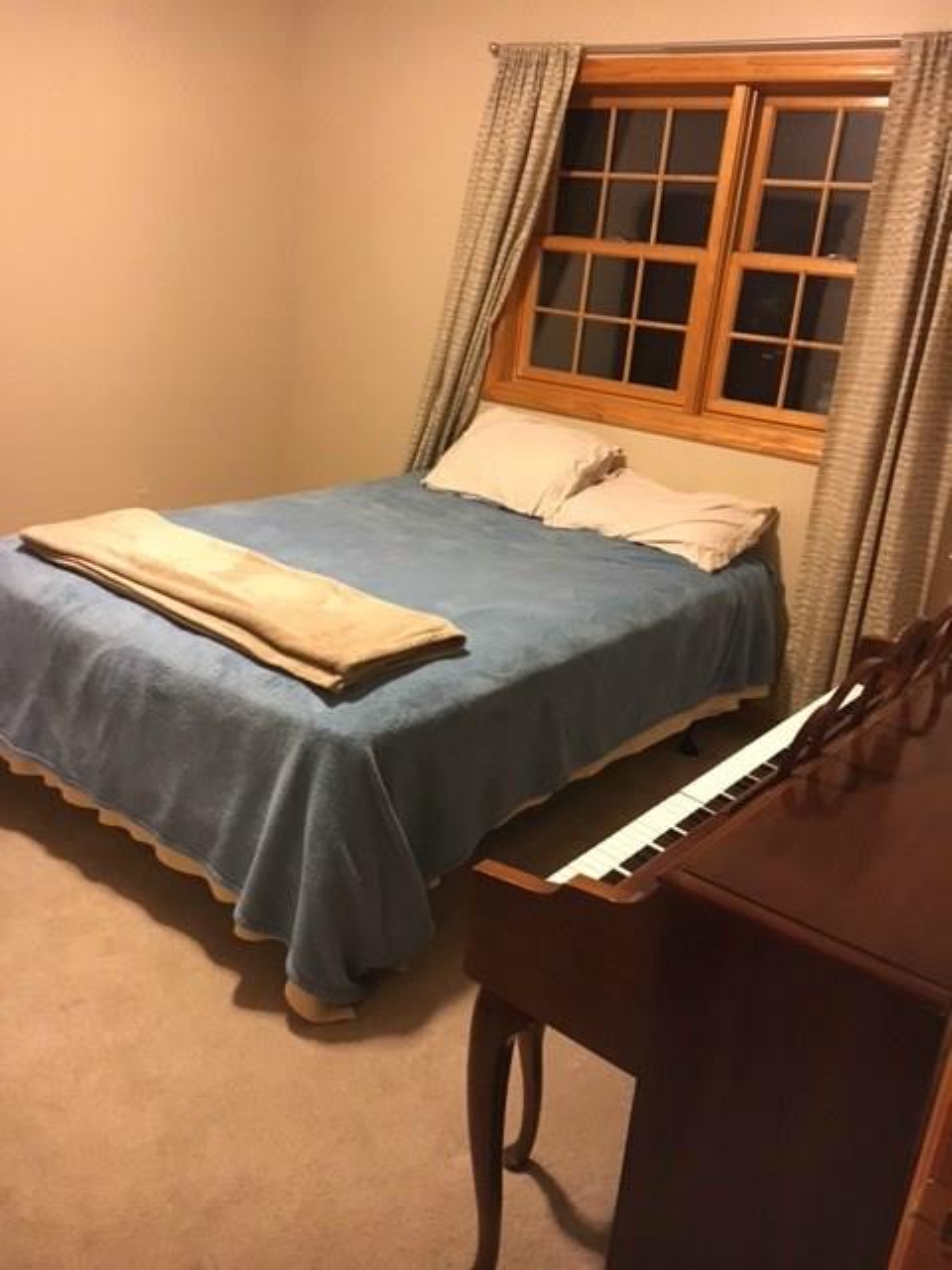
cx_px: 476
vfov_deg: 61.7
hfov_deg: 48.2
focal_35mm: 29
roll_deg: -5.5
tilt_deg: -18.7
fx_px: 1063
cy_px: 635
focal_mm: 4.15
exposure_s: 1/15
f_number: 2.2
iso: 250
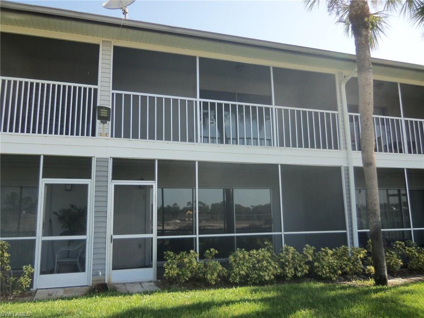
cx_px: 212
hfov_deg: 63.4
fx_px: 343
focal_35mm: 28
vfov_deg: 49.7
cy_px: 159
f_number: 3.9
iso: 64
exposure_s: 1/250
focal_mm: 5.1
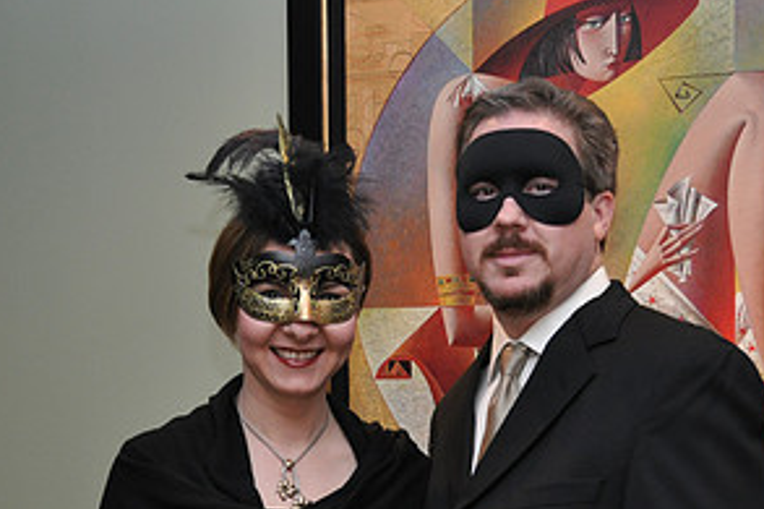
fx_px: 1760
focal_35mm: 83
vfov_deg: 16.2
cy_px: 461
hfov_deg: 24.5
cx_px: 368
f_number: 4.5
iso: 800
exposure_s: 1/60
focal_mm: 28
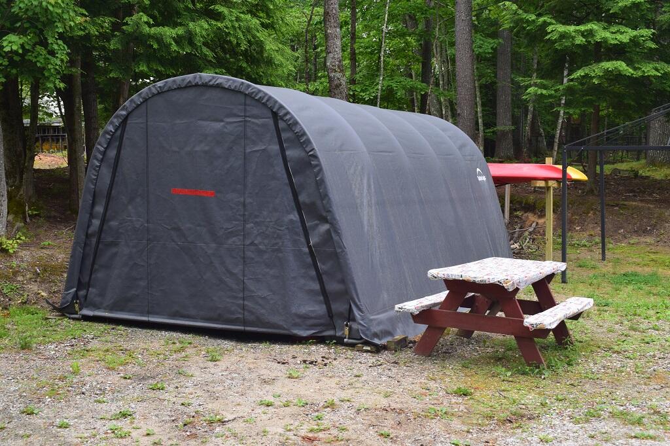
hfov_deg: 41.1
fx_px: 893
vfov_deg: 28.1
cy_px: 223
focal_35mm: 48
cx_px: 335
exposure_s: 1/125
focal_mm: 32
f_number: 9
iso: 400
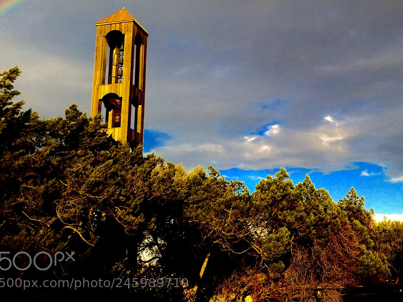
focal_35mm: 54
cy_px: 68
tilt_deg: +19.7
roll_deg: +1.4
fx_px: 629
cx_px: 302
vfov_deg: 26.6
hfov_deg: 34.8
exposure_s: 1/526
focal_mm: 4.12
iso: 50
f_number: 2.4
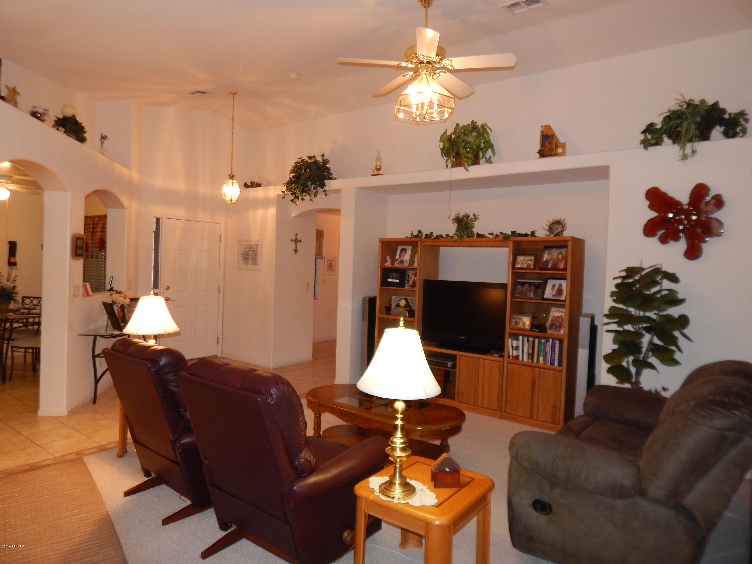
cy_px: 282
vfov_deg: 58.9
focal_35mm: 23
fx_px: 500
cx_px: 376
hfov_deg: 73.9
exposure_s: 1/30
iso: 200
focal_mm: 4
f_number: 3
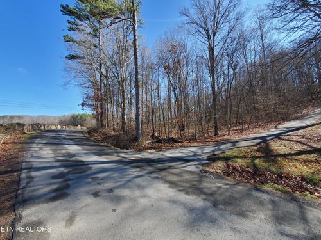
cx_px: 160
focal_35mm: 13
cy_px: 120
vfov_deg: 89.9
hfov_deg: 106.2
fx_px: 121
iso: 50
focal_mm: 1.8
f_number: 2.2
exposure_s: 1/359
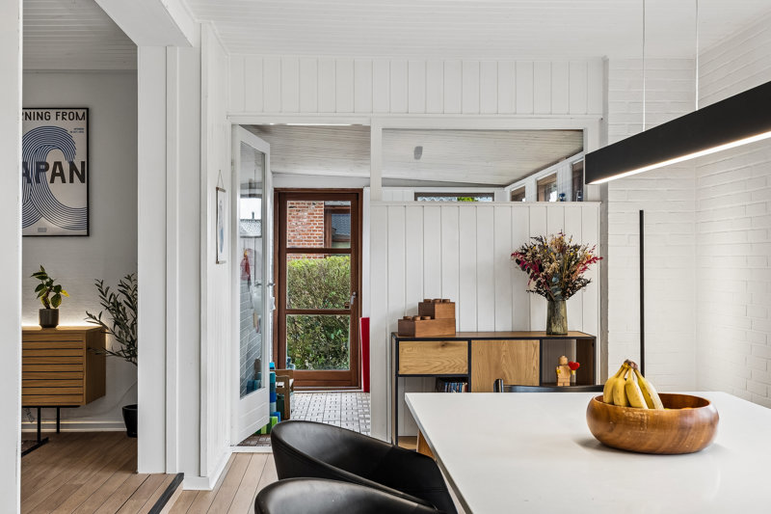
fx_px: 856
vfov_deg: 33.4
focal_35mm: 40
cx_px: 386
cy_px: 257
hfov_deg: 48.5
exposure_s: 1/15
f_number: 8
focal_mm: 27
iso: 200
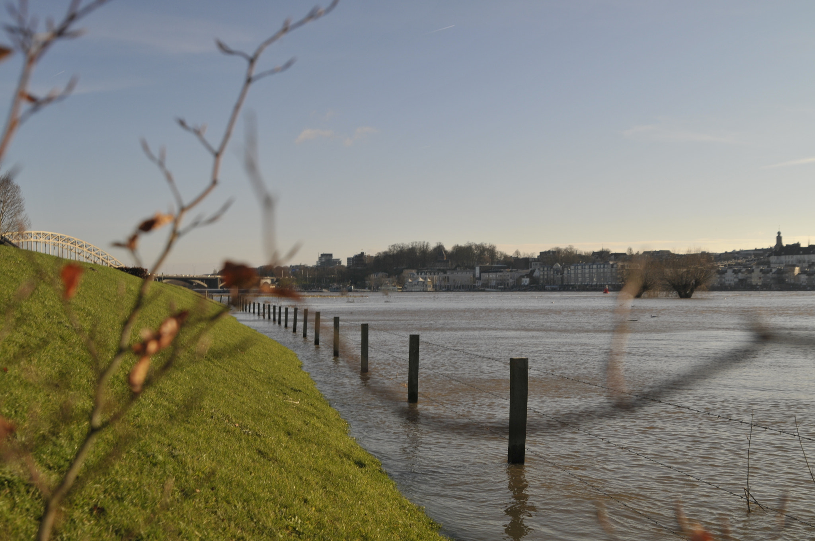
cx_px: 408
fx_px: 950
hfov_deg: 46.5
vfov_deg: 31.8
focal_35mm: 42
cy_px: 270
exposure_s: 1/160
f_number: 5
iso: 200
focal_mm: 28
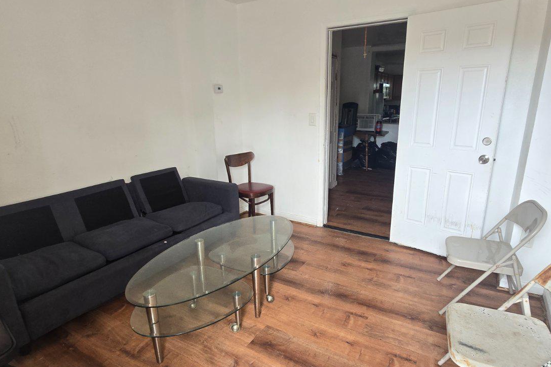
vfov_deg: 64.6
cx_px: 287
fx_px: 291
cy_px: 189
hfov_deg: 86.9
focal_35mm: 19
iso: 80
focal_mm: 2.2
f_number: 2.2
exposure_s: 1/60
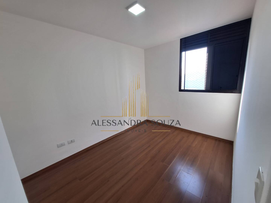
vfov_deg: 89.9
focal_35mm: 13
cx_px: 136
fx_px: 102
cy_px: 102
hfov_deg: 106.2
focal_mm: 1.74
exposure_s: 1/60
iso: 50
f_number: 2.2
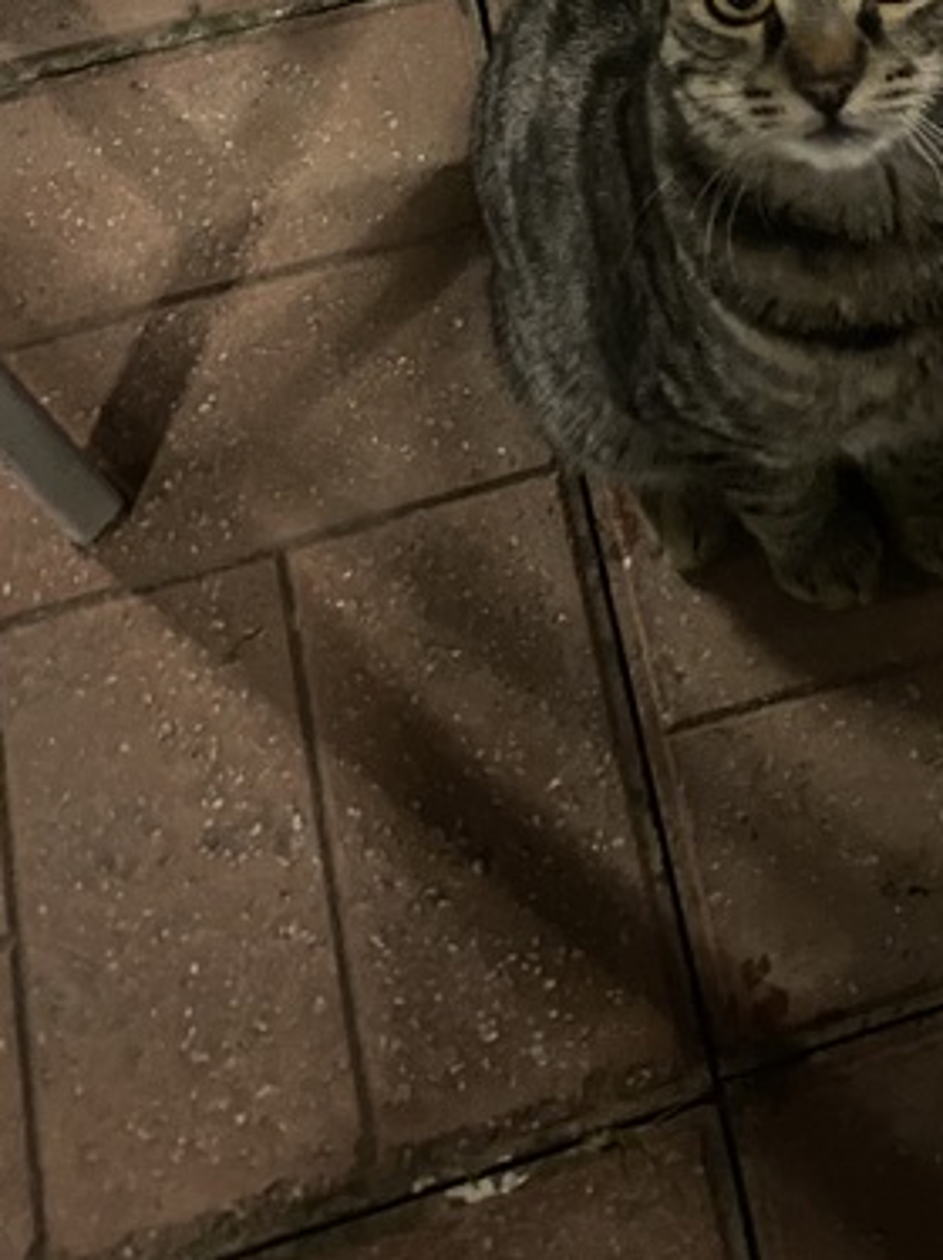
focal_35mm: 64
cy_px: -195
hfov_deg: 22.2
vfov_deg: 27.2
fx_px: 2327
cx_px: 896
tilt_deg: -56.9
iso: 1000
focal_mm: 4.25
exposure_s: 1/29
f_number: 1.8
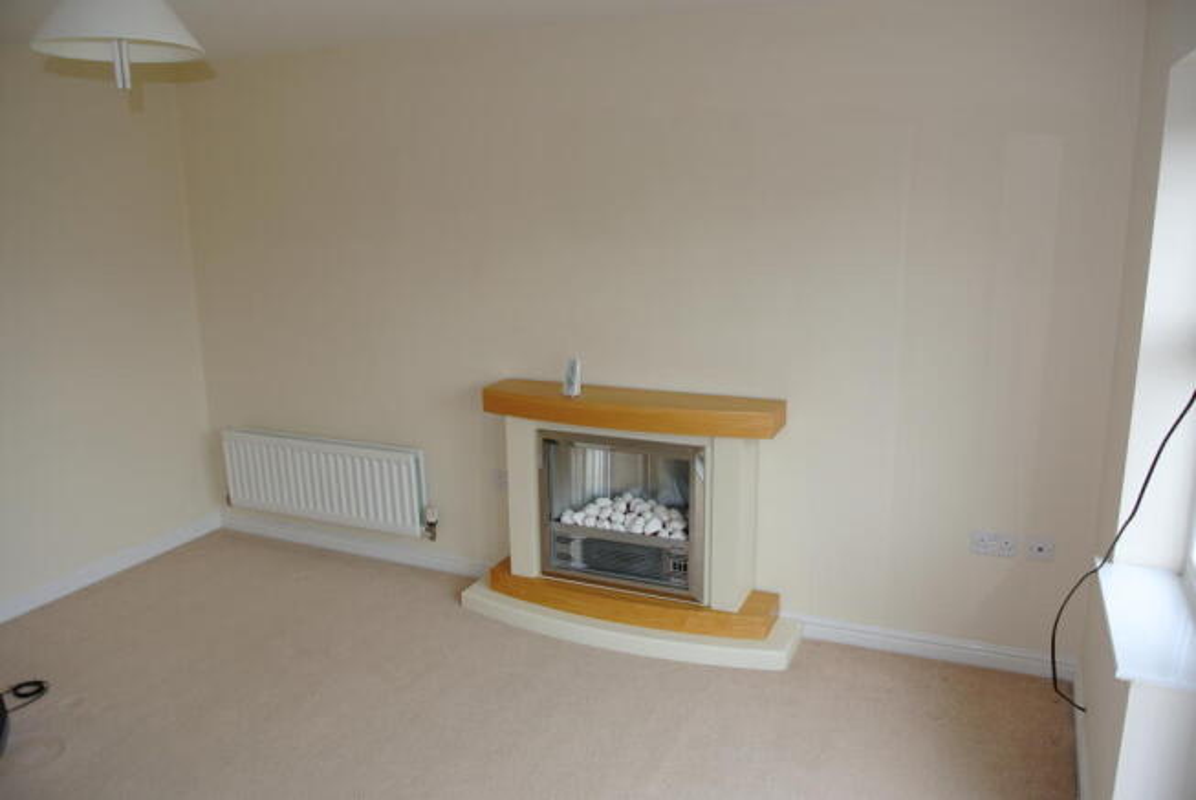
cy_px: 400
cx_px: 598
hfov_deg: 67.3
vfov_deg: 48.0
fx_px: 898
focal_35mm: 27
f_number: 4.5
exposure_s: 1/60
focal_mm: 10
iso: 100
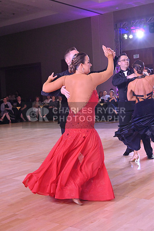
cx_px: 77
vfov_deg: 38.2
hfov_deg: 26.0
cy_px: 116
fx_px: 333
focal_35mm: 52
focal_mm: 52
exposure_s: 1/320
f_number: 7.1
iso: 6400
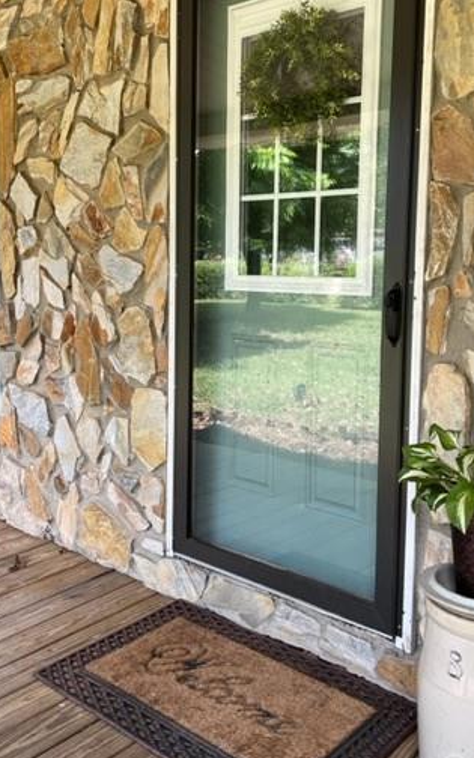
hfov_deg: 36.3
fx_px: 723
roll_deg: -0.9
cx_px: 257
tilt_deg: -3.9
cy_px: 335
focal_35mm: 35
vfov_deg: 55.2
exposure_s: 1/180
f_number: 1.6
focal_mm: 5.1
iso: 40
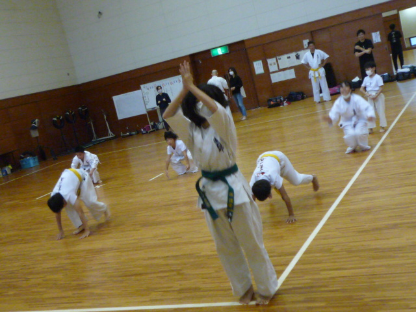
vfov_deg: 30.9
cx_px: 208
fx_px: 565
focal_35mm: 47
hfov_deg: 40.4
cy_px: 156
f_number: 2.9
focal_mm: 4.7
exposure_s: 1/60
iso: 400
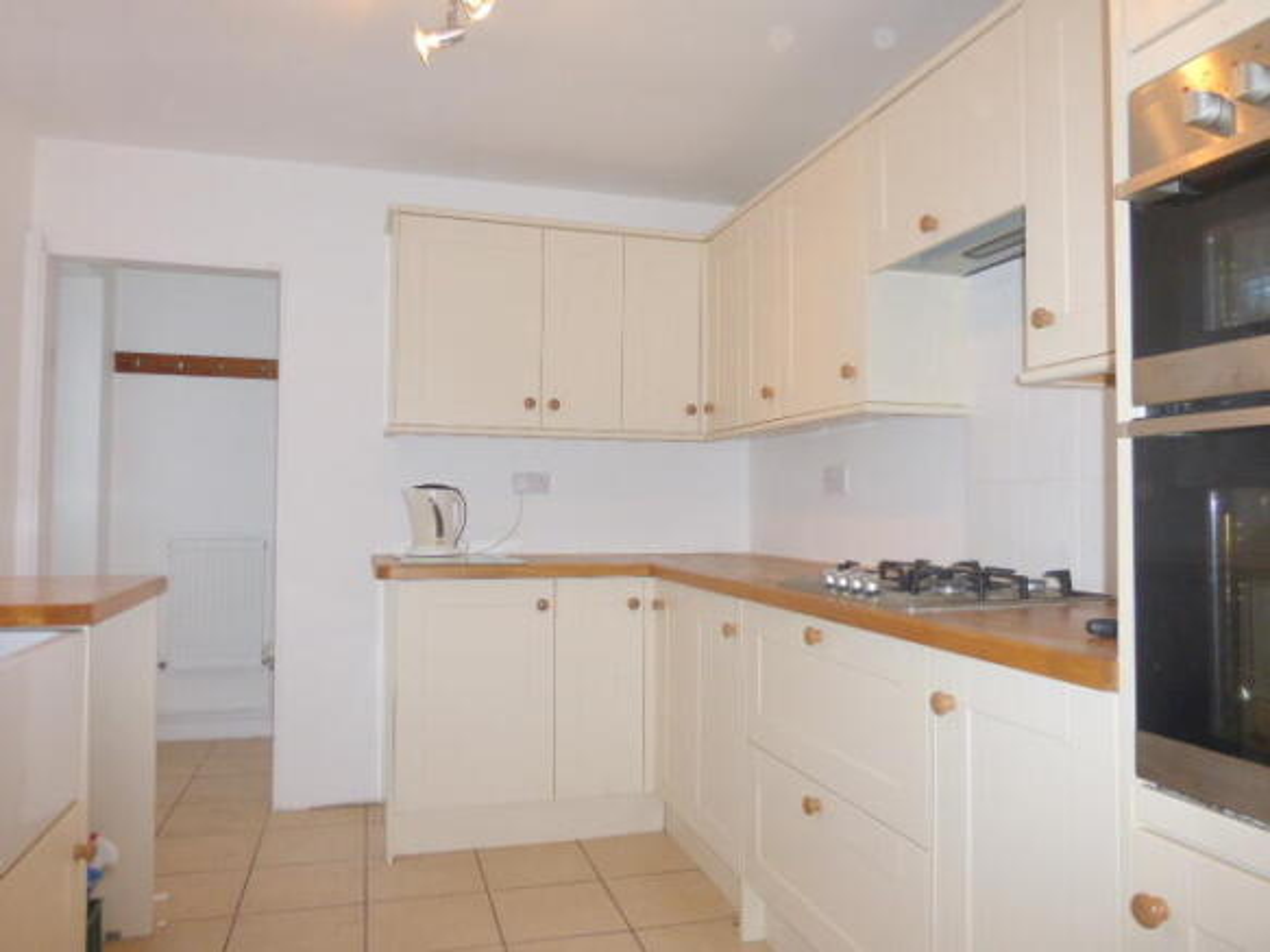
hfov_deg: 71.6
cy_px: 476
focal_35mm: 24
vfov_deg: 56.8
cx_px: 635
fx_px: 880
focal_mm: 4.3
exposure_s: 1/60
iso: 160
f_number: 3.3
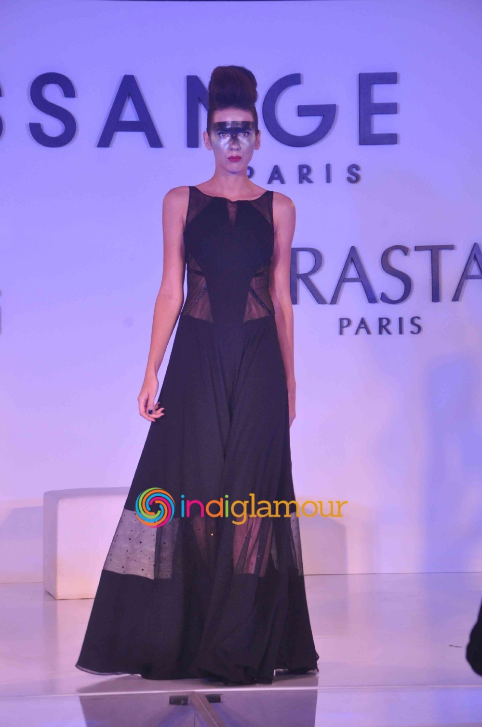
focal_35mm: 147
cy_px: 364
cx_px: 241
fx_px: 2960
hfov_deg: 9.3
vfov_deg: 14.0
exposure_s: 1/80
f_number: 10
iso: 1250
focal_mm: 98
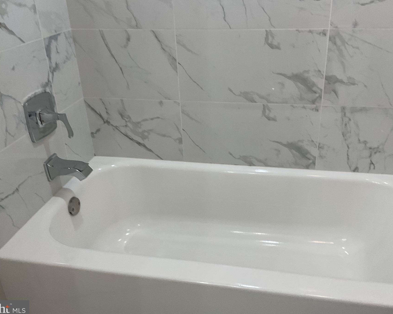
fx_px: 395
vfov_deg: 43.3
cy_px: 142
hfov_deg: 52.8
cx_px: 208
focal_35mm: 34
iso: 64
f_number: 1.8
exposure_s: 1/120
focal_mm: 3
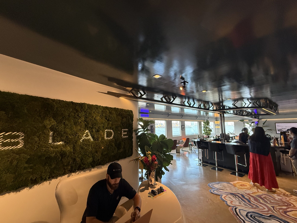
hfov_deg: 102.1
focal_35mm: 14
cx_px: 148
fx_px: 120
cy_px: 112
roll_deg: +0.5
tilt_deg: +7.1
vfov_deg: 85.7
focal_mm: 2.22
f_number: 2.2
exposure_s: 1/114
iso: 320
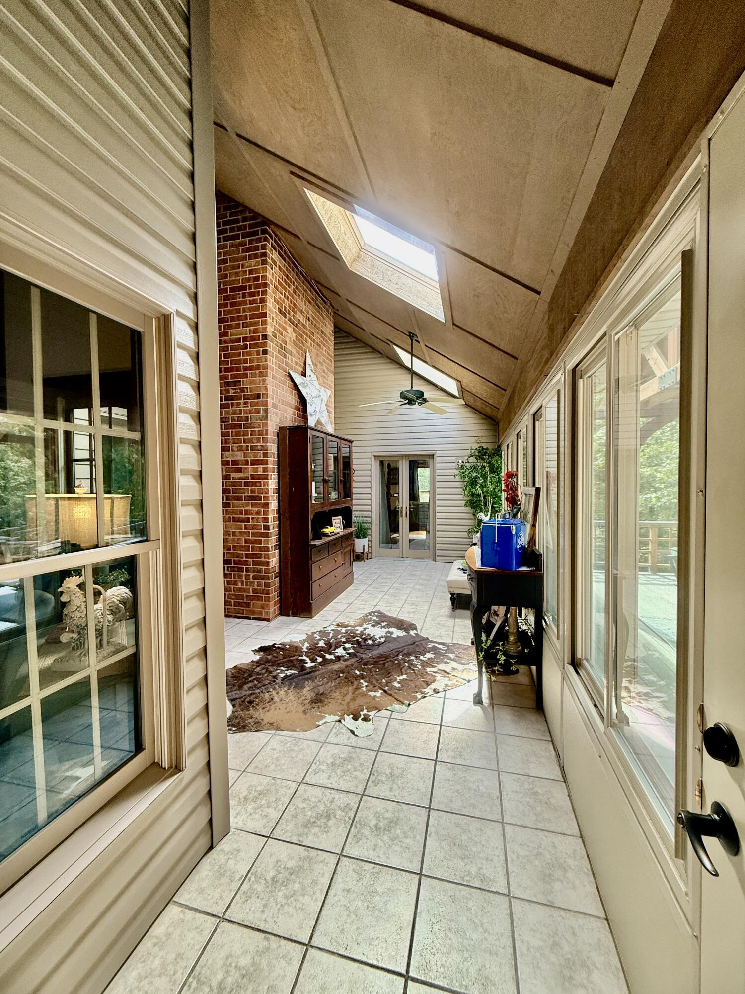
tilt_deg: -0.8
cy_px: 497
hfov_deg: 85.7
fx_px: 402
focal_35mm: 14
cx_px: 372
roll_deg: -0.2
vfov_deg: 102.1
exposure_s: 1/99
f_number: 2.2
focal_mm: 2.22
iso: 160
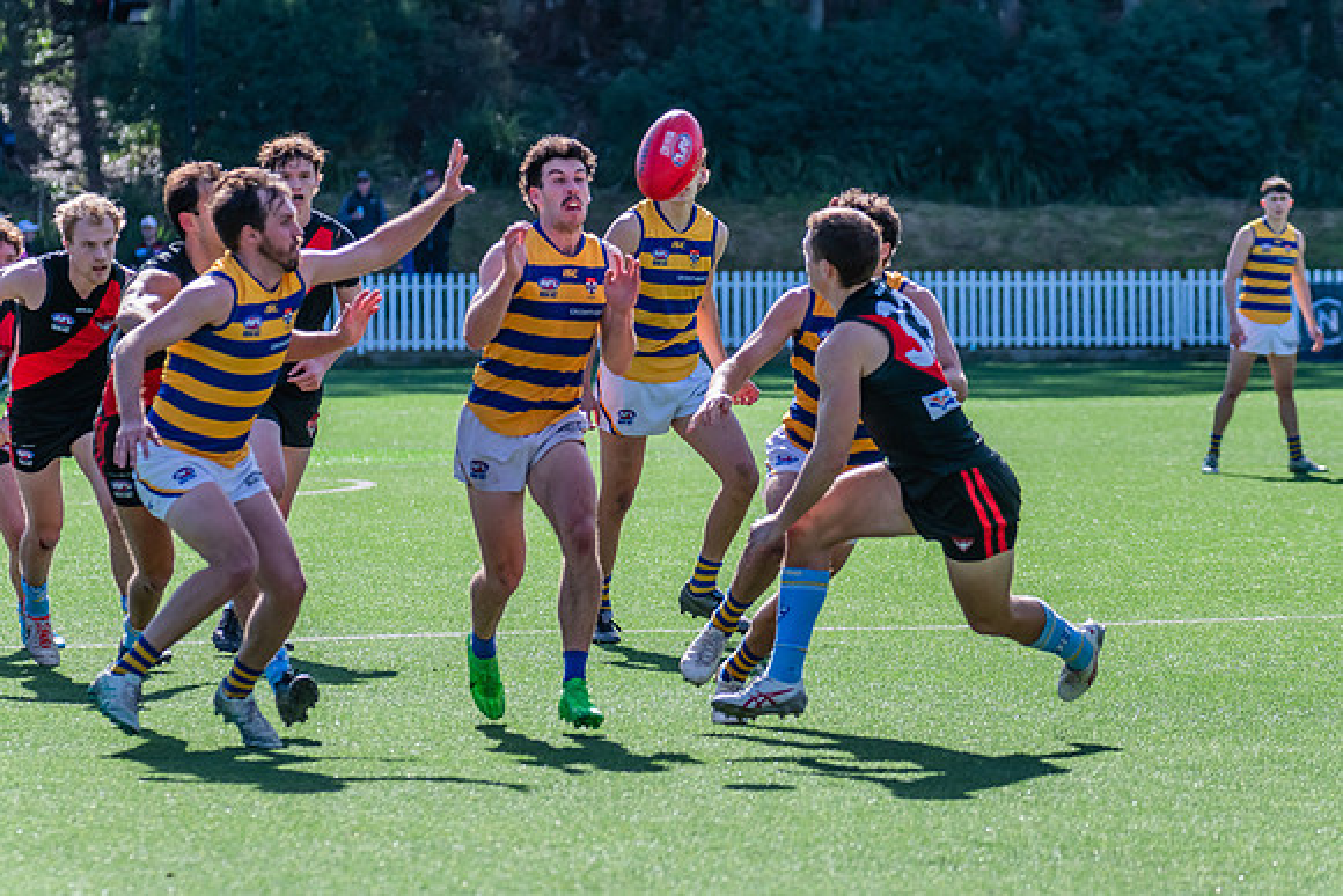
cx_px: 686
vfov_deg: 4.9
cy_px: 448
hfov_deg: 7.3
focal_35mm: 281
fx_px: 10467
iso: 800
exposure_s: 1/1250
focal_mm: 270
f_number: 9
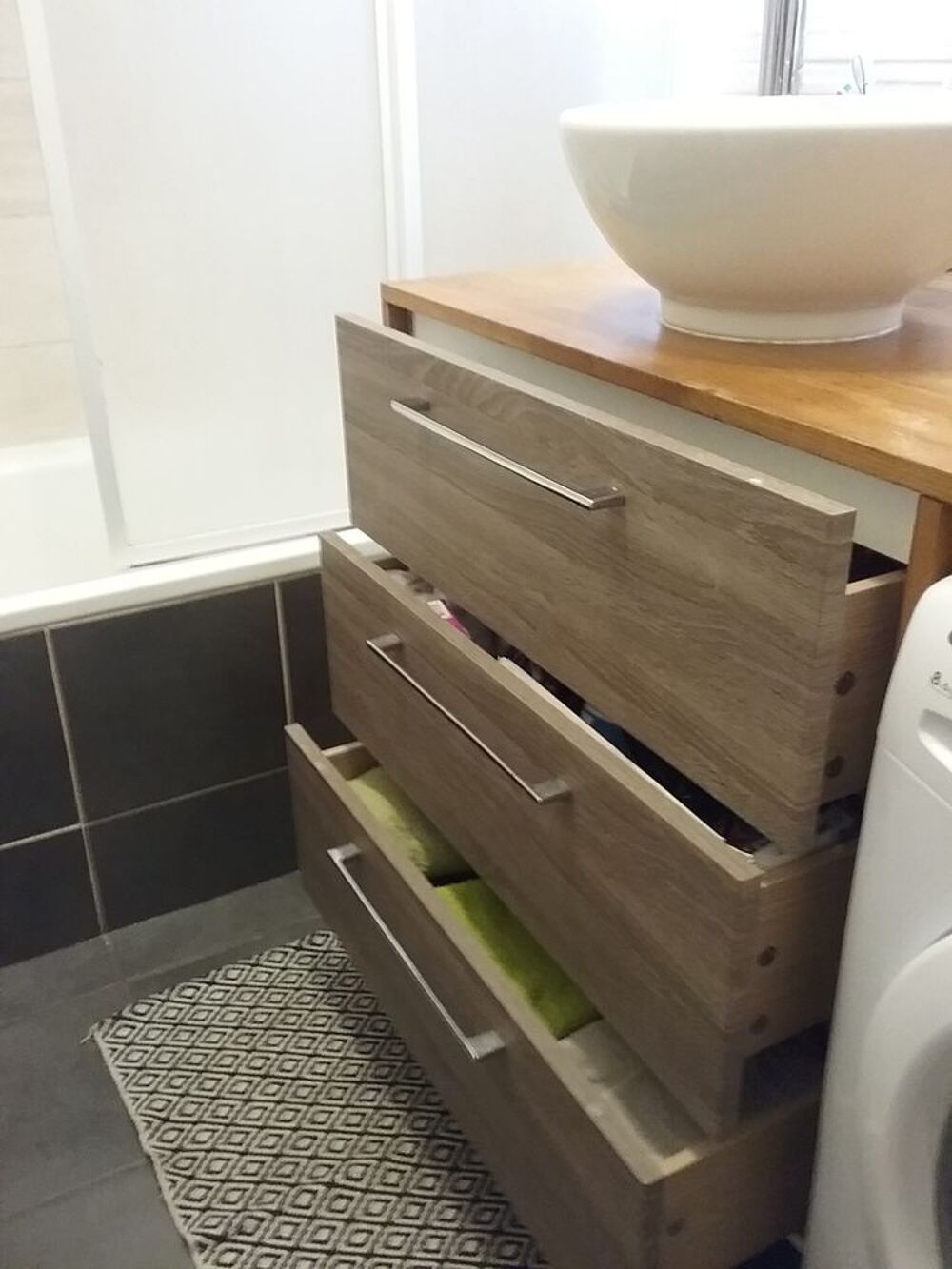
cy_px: 634
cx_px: 476
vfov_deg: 58.3
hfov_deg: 45.4
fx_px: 1137
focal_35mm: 31
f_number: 2.2
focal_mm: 3.3
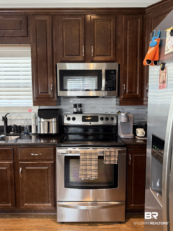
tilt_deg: -5.2
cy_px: 116
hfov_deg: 56.8
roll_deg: -0.5
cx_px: 86
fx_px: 160
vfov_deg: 71.6
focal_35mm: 24
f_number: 1.78
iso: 320
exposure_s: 1/60
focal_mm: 6.76
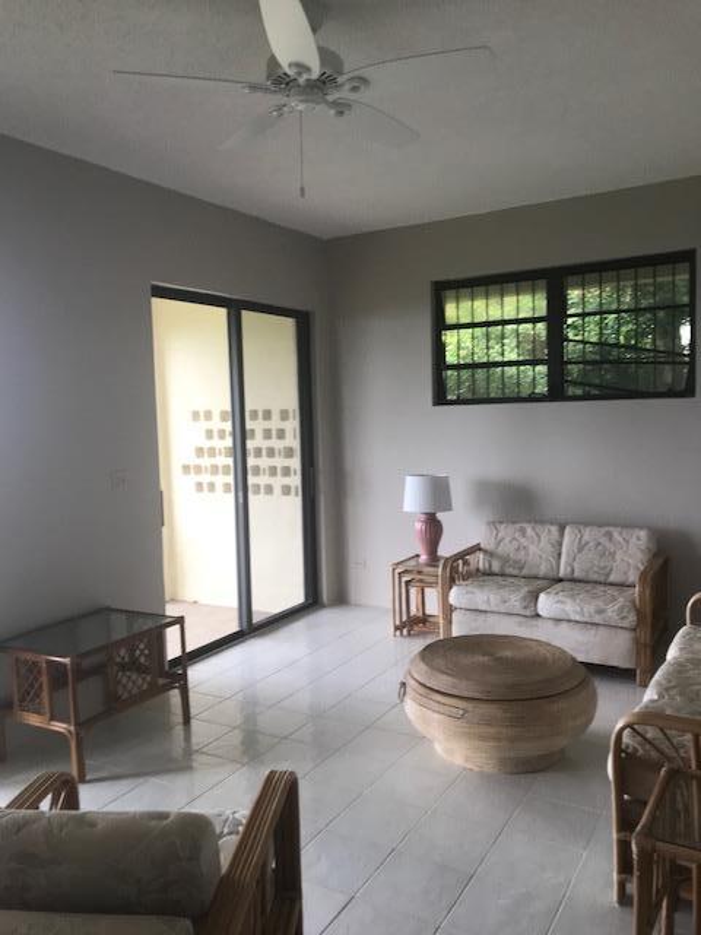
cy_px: 468
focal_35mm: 28
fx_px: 756
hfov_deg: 49.7
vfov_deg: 63.4
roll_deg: +0.2
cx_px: 350
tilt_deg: -3.7
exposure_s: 1/120
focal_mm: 3.99
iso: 40
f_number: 1.8
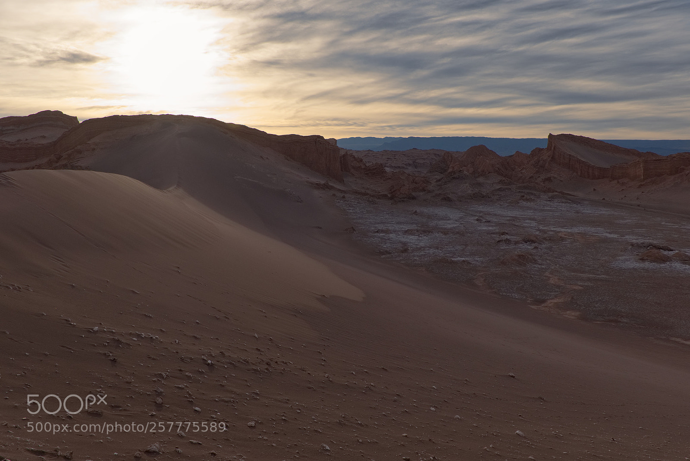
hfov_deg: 54.4
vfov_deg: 37.9
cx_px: 345
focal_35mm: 35
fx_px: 671
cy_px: 230
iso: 200
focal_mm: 23.2
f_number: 8
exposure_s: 1/400
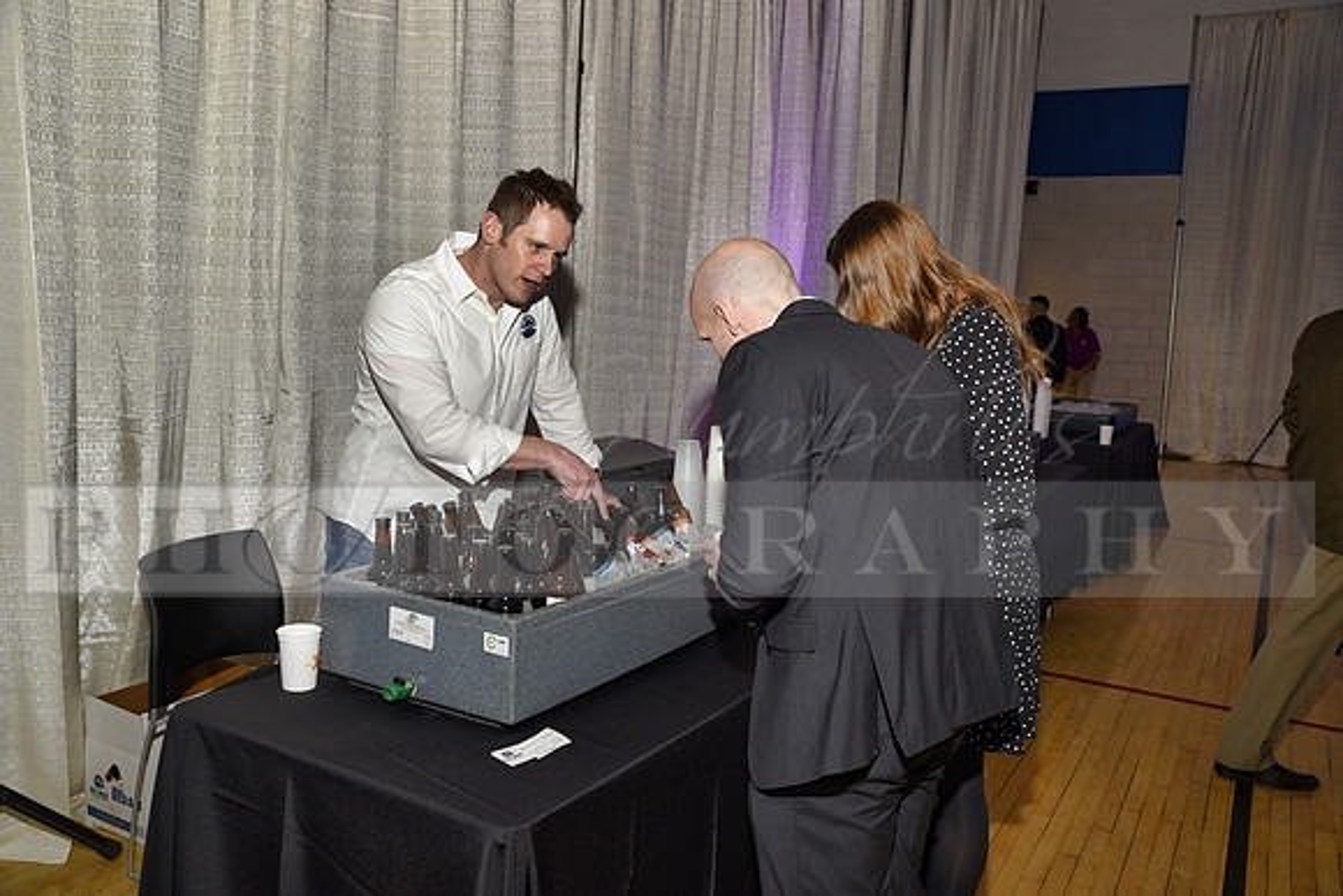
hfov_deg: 60.3
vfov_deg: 42.3
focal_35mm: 31
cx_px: 672
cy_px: 448
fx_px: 1157
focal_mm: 31
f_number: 5
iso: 200
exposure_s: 1/60
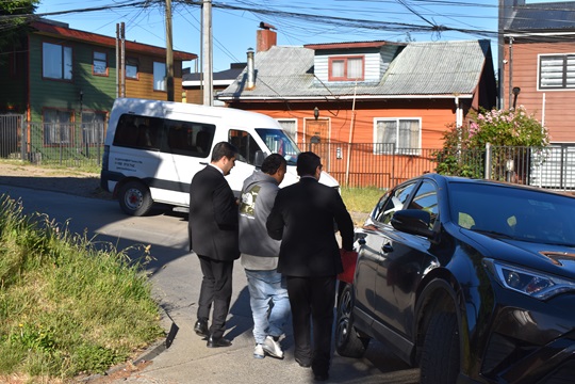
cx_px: 288
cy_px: 192
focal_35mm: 45
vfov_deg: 29.9
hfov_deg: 43.6
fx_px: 719
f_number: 10
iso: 100
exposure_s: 1/200
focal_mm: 30
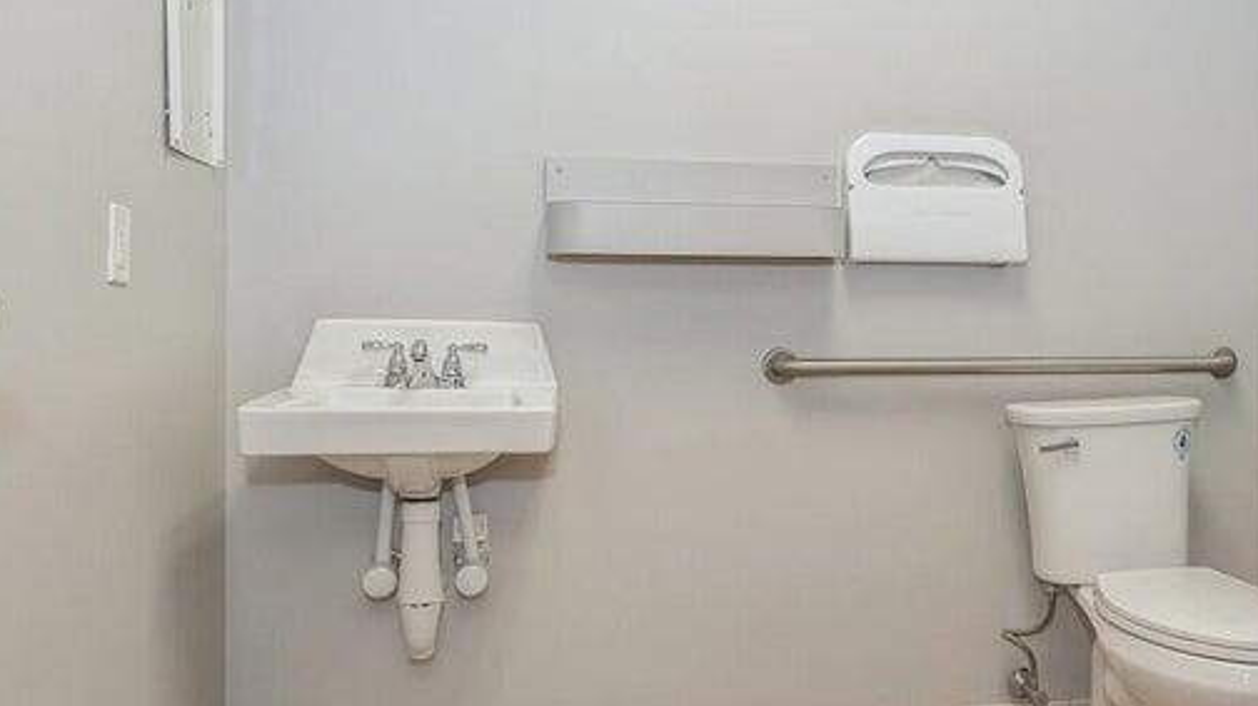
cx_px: 834
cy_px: 309
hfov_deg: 56.9
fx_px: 1134
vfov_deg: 34.6
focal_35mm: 34
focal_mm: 17
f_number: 8
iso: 200
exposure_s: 1/20
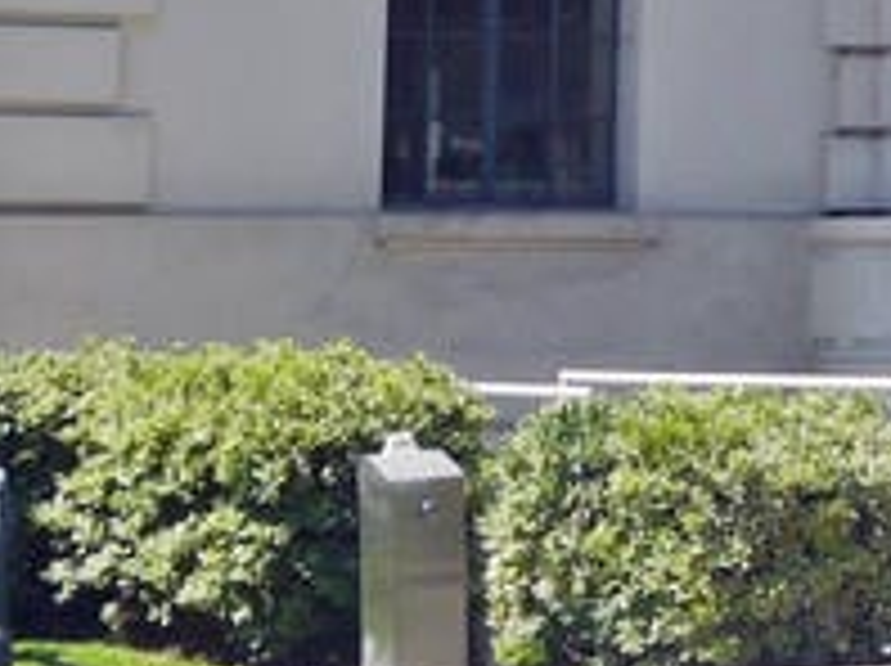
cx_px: 1179
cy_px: -878
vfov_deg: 8.1
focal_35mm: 170
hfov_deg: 11.3
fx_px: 4370
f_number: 8
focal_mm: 14
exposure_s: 1/400
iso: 160
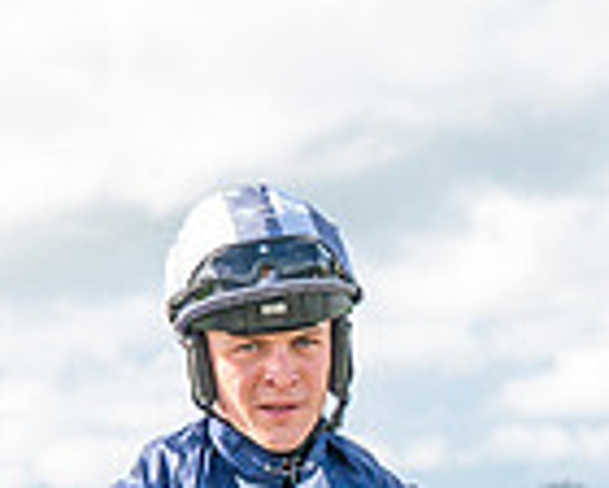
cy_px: 811
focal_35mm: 394
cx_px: 388
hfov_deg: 4.9
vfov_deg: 3.9
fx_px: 7101
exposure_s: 1/800
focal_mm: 50
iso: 400
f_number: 4.5
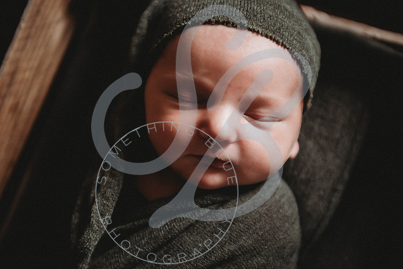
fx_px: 784
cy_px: 134
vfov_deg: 19.5
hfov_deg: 28.8
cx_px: 202
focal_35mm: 70
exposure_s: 1/125
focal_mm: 70
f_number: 2.8
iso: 400
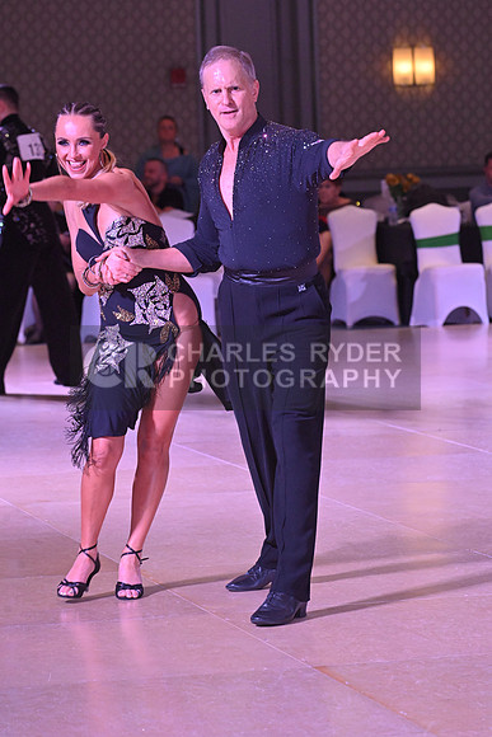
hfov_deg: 8.1
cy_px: 368
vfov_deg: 12.1
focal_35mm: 170
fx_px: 3483
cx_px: 246
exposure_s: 1/400
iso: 5000
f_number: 7.1
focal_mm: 170
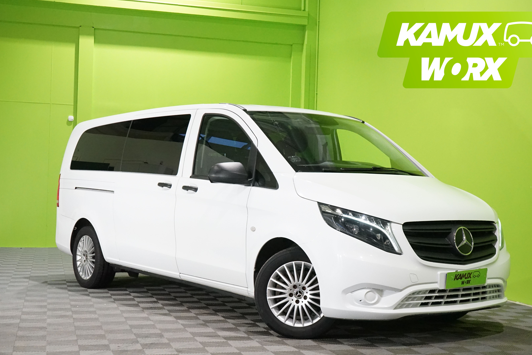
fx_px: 768
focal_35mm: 52
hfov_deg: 38.2
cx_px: 290
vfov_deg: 26.0
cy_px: 190
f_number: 8
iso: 6400
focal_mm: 46
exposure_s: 1/125
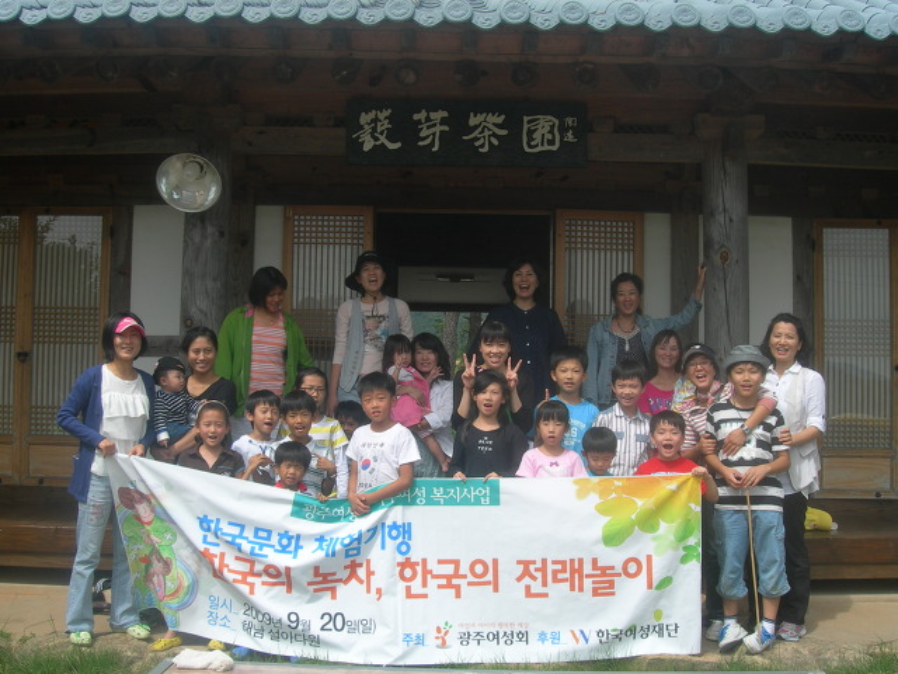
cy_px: 337
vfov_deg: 35.1
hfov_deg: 45.8
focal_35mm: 41
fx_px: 1064
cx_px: 449
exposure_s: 1/420
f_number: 4.9
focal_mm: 8.5
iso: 50
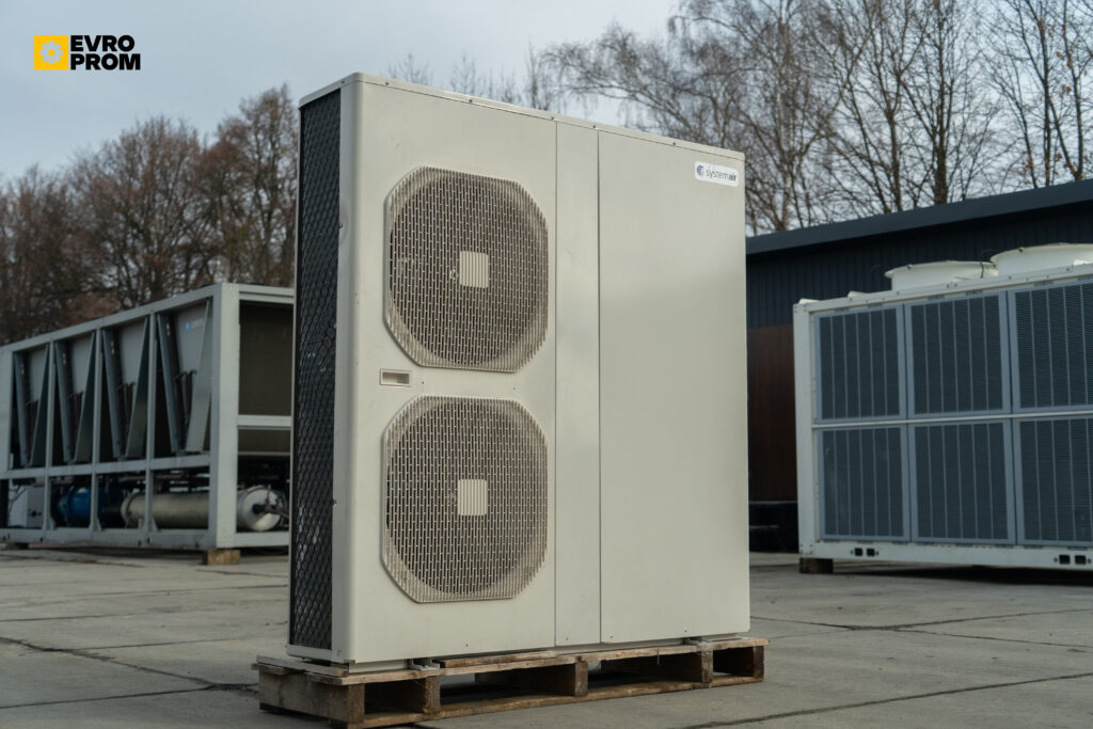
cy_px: 364
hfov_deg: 44.5
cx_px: 546
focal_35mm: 44
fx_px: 1336
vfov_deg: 30.5
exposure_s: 1/500
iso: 320
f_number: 4
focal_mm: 44
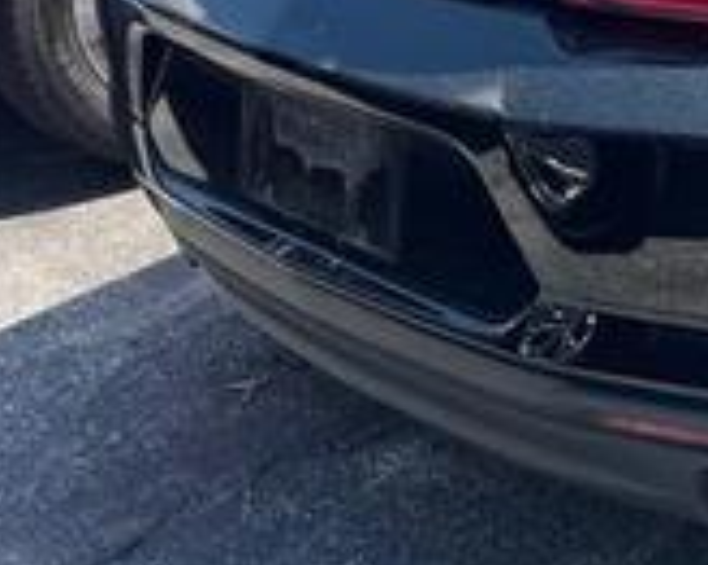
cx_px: 1053
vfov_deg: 18.6
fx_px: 1633
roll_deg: -0.8
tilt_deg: -20.1
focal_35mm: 78
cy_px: -121
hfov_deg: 20.9
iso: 50
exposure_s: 1/1779
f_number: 1.5
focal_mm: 5.7
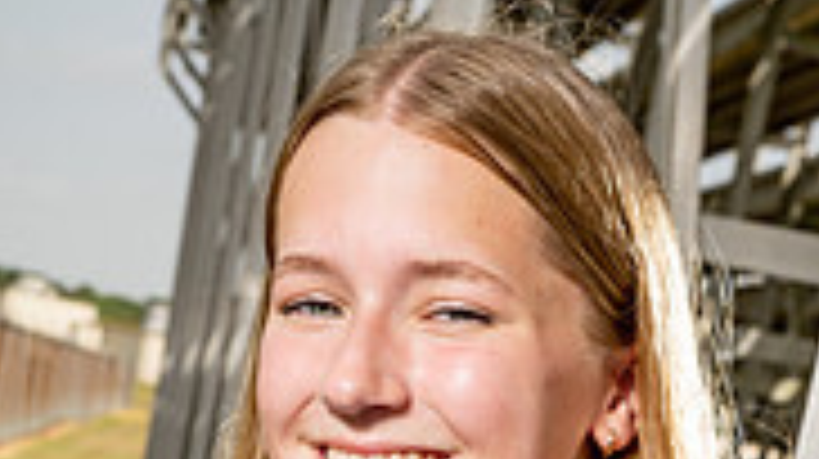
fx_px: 2365
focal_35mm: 109
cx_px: 346
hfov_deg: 19.6
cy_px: 954
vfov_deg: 10.1
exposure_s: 1/250
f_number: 8
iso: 100
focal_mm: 42
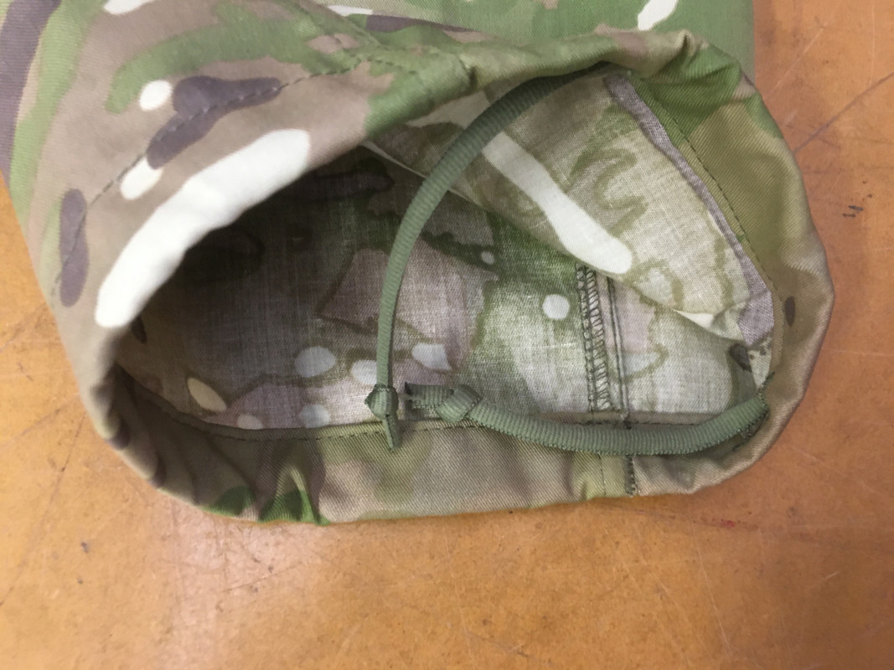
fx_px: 749
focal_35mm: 29
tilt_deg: -72.5
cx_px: 447
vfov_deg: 48.2
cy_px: 335
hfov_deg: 61.7
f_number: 2.2
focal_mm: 4.15
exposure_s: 1/33
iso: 200
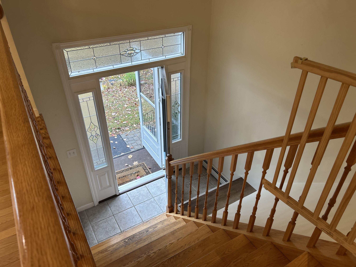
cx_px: 178
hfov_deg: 67.3
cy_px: 134
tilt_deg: -33.3
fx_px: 267
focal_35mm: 26
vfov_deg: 53.1
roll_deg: +0.7
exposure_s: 1/60
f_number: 1.5
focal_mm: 5.7
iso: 125
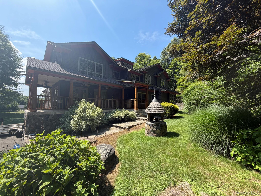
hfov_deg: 102.1
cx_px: 130
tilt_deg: +5.1
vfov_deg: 85.7
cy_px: 98
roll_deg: +0.6
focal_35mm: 14
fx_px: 106
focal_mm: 2.22
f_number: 2.2
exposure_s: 1/770
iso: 40
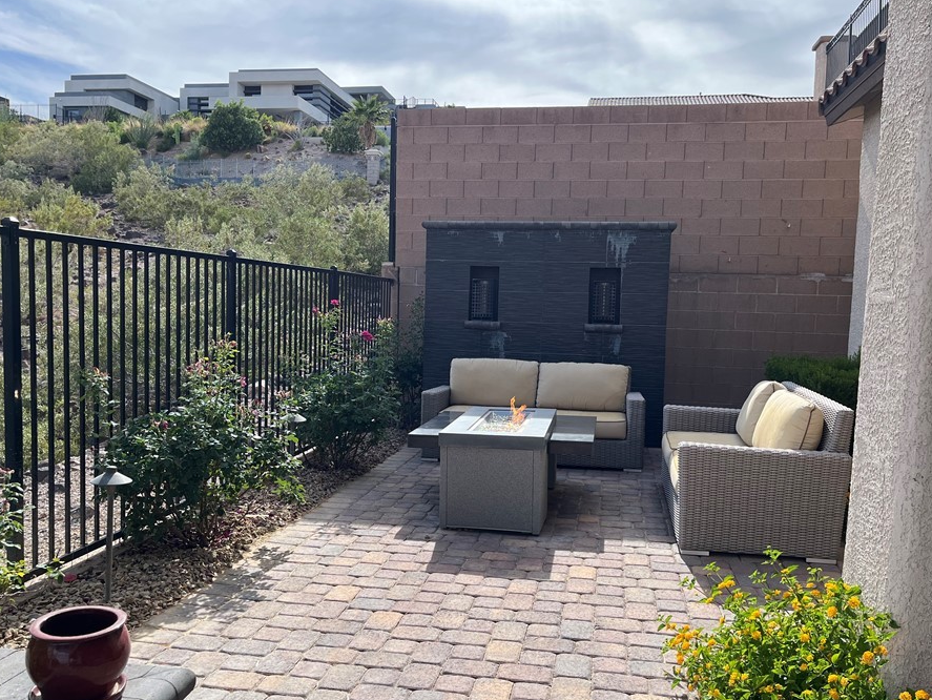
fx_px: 808
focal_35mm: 30
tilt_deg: -5.7
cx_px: 456
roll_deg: -1.3
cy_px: 363
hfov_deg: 59.9
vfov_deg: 46.8
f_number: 1.6
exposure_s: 1/2062
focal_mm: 5.1
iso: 50
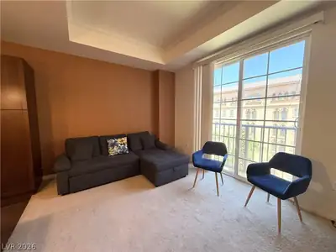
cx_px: 168
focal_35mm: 14
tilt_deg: -4.3
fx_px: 136
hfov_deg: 102.1
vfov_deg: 85.7
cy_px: 126
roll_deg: +0.1
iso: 160
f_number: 2.2
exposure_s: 1/120
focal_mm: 2.22
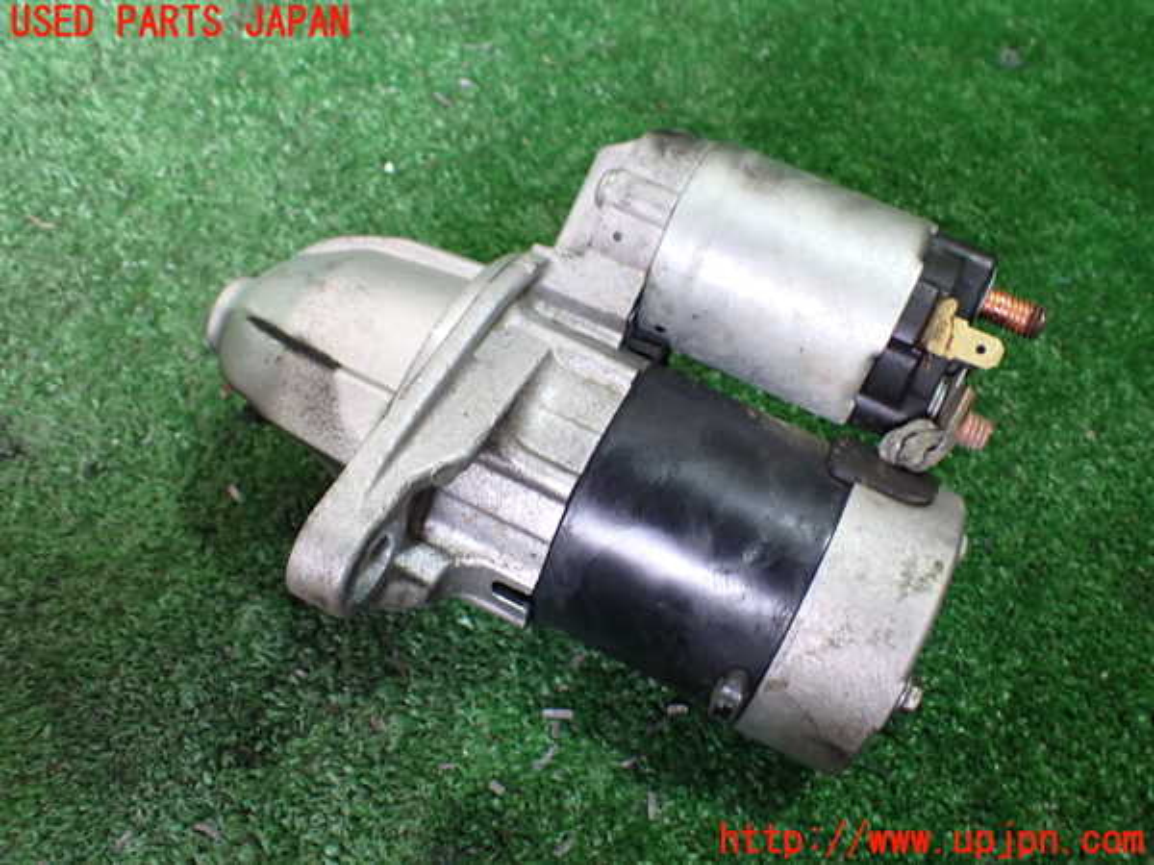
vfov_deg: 46.8
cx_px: 577
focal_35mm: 30
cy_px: 432
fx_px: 1000
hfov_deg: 60.0
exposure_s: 1/50
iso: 800
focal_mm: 5.4
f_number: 2.3
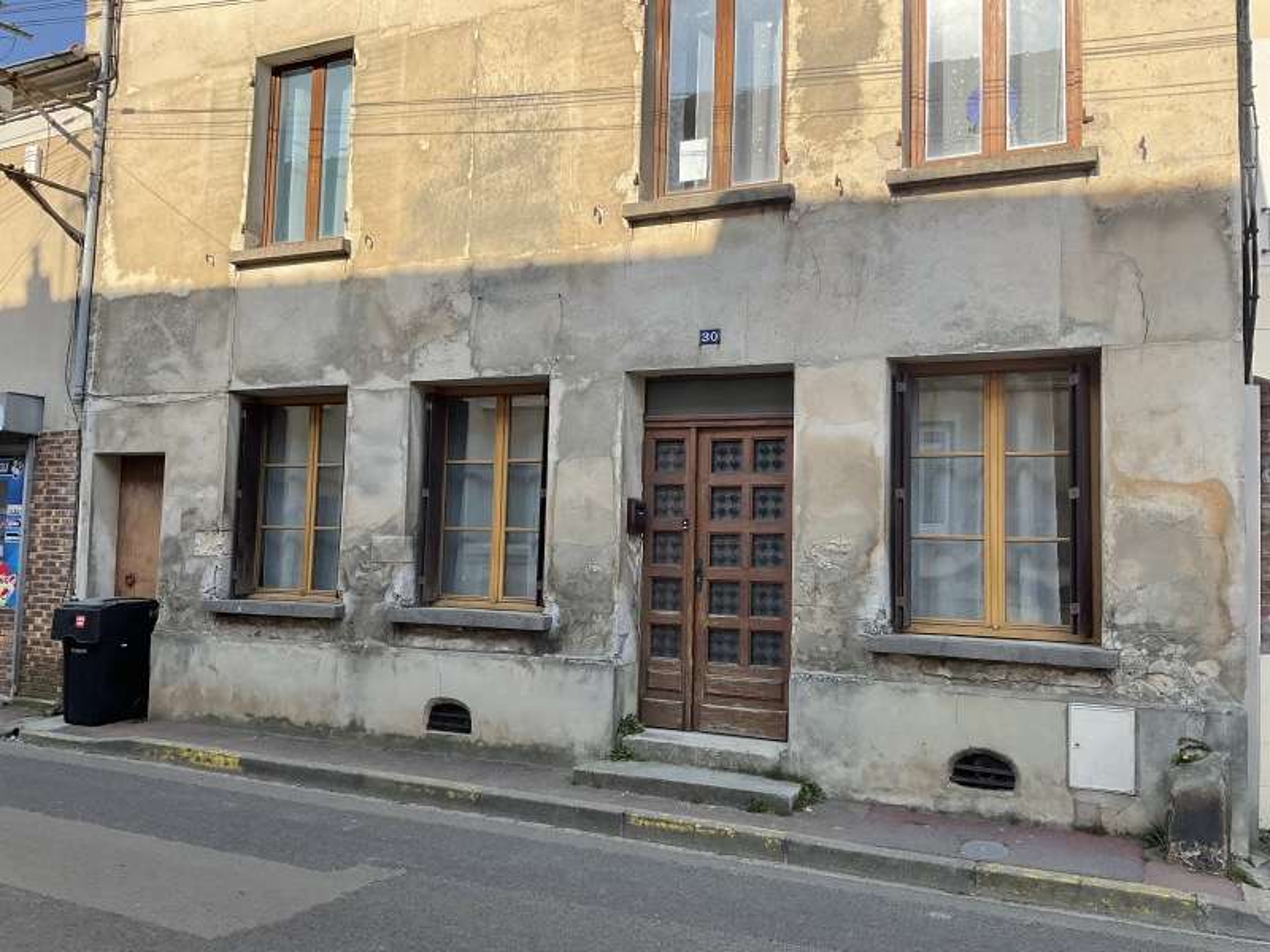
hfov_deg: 61.7
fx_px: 1064
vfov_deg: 48.2
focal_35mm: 29
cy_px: 476
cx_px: 635
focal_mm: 3
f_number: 1.8
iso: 16
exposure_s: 1/1098
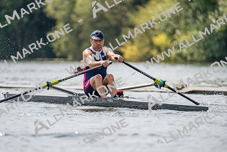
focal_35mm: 600
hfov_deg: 3.4
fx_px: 3784
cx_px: 114
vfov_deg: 2.3
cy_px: 76
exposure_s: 1/1600
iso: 250
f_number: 6.3
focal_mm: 600
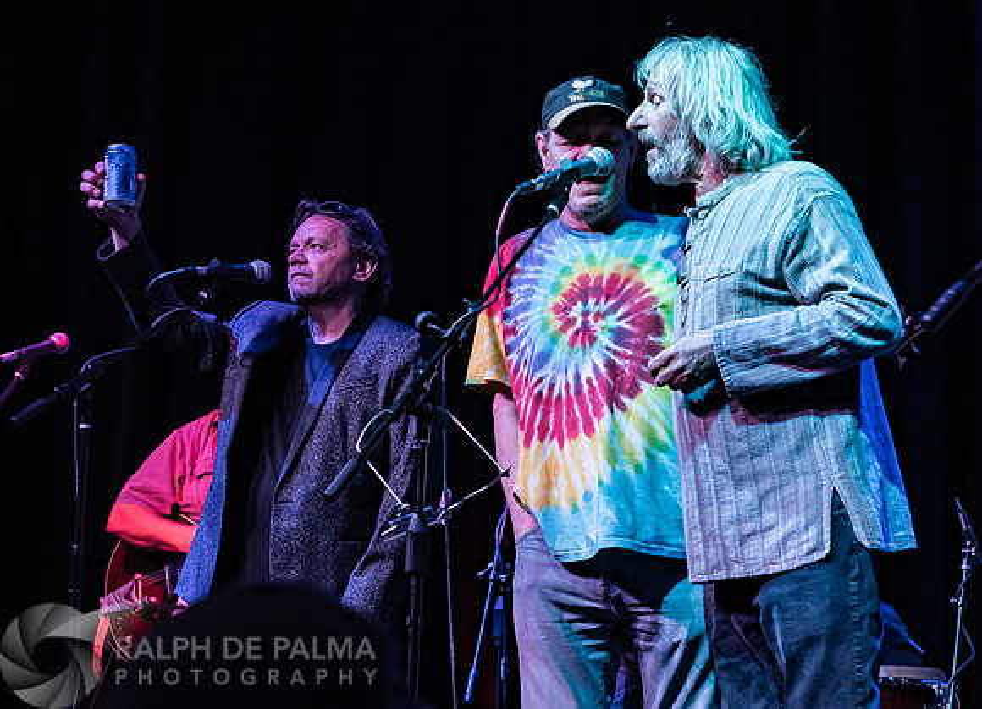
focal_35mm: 108
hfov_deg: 18.4
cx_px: 595
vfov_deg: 13.3
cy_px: 447
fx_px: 3033
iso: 1600
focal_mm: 70
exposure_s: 1/160
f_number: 5.6
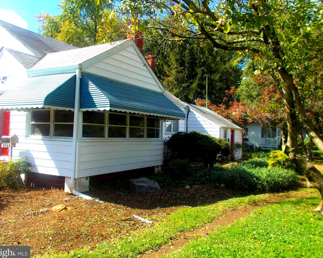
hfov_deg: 55.7
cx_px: 164
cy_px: 128
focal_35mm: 32
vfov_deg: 45.8
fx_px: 306
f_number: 3.4
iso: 80
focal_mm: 5.3
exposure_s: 1/400
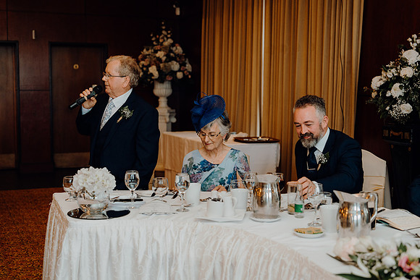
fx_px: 607
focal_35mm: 52
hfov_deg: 38.2
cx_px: 210
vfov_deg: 26.0
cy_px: 140
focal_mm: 52
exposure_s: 1/200
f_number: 2.8
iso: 1250
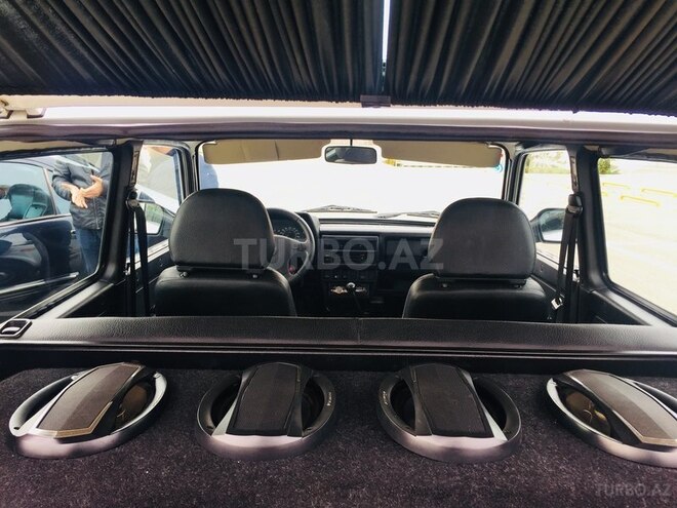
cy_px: 254
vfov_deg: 48.2
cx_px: 338
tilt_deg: -11.6
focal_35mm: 29
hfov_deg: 61.7
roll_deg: -1.3
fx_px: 567
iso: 32
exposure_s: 1/101
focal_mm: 4.15
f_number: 2.2
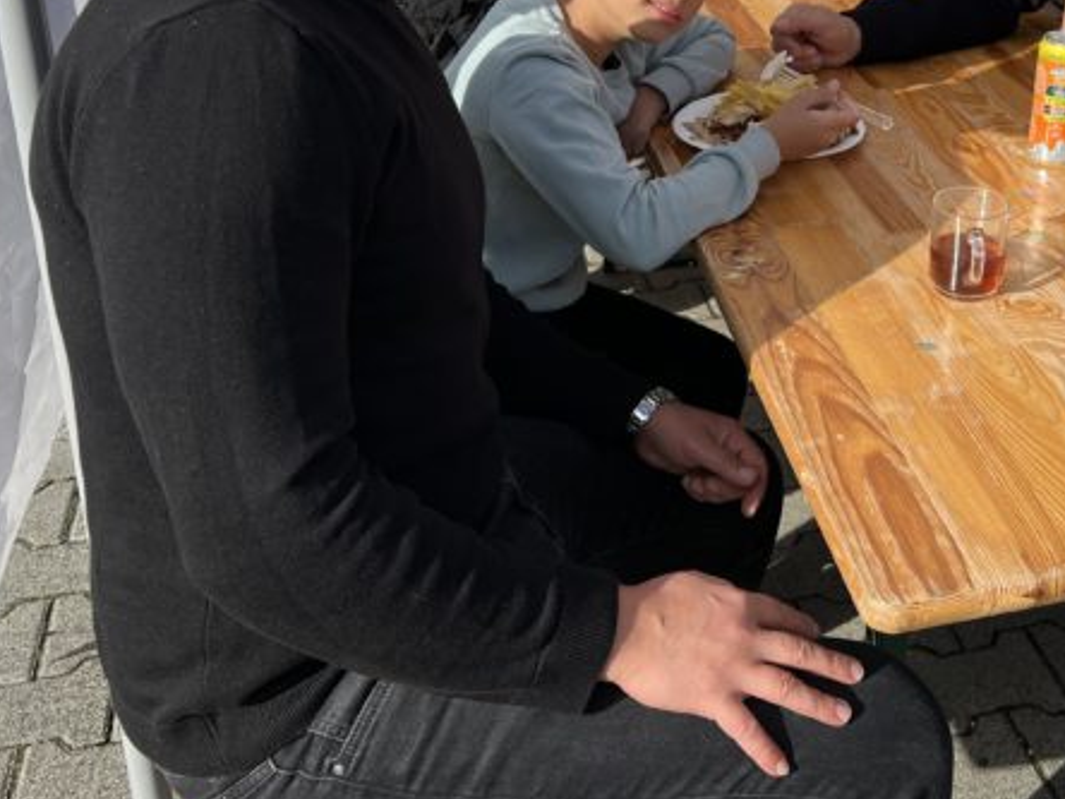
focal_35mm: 45
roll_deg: -1.8
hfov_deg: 40.7
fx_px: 1384
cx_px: 818
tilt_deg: -24.7
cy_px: 166
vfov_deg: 31.4
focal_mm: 5.7
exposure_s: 1/3571
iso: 50
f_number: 1.5
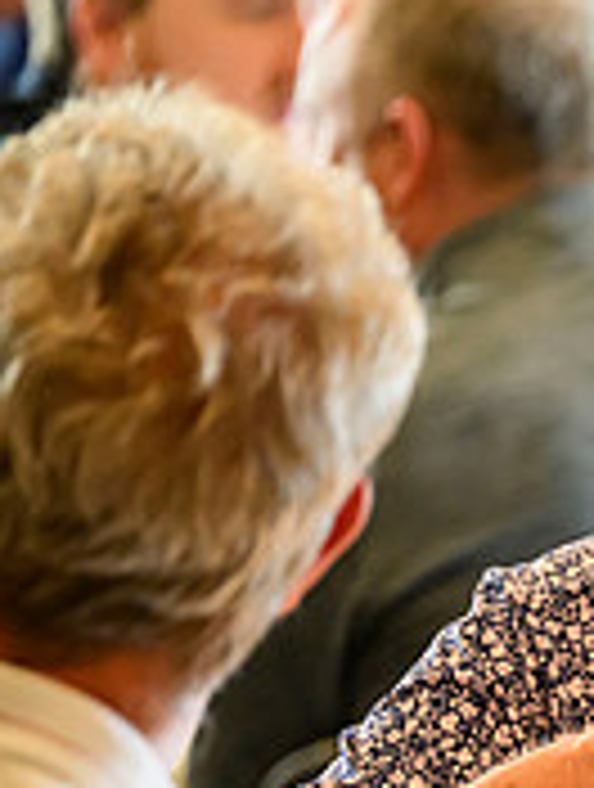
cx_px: 1251
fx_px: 11603
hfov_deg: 2.9
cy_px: 772
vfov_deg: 3.9
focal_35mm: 509
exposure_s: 1/320
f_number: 2.8
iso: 5000
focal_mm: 160
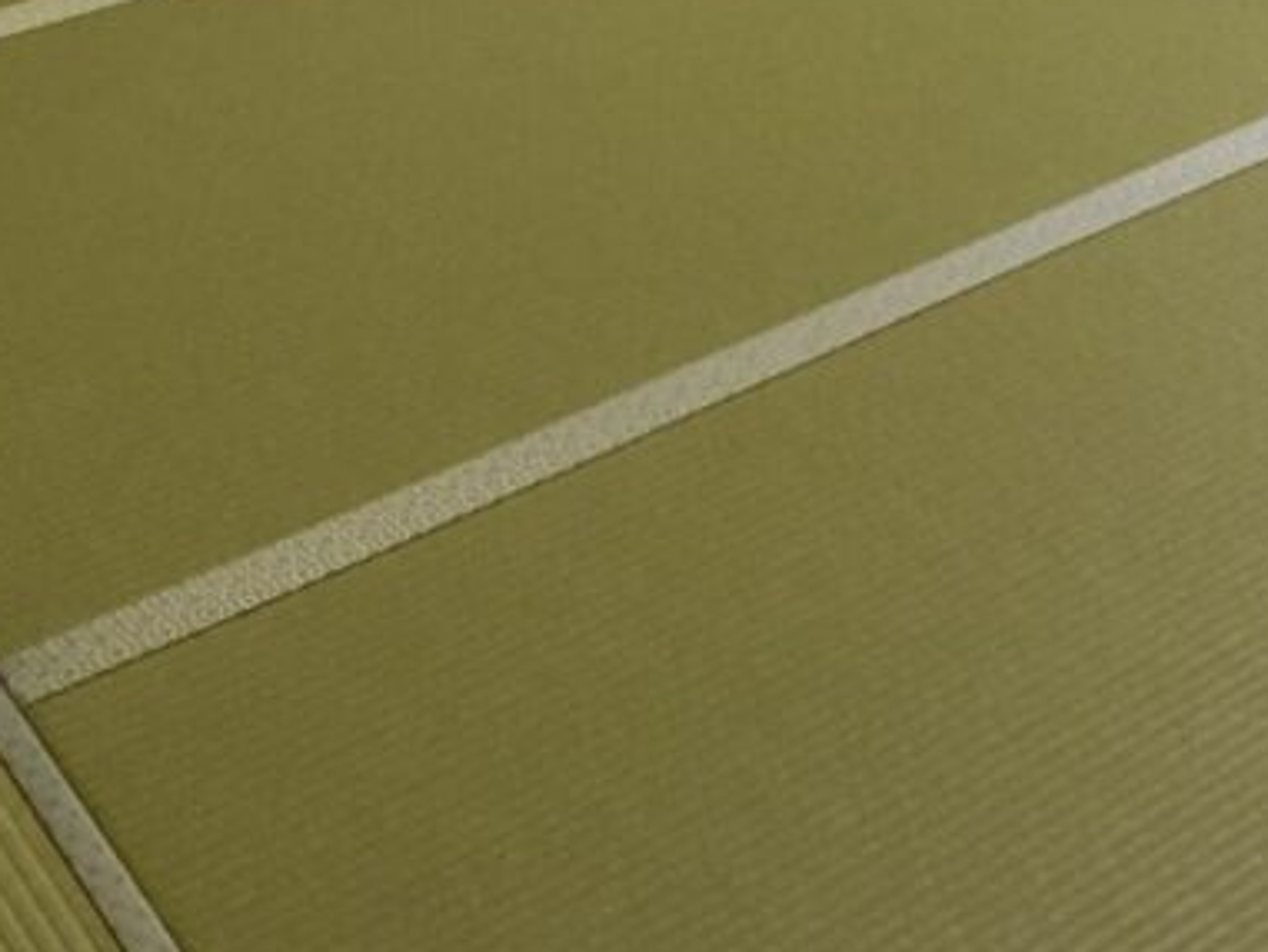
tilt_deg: -25.4
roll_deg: -1.7
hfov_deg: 24.6
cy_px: -313
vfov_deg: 17.6
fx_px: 2858
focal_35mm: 78
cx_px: 1022
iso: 200
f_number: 1.8
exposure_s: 1/50
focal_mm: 3
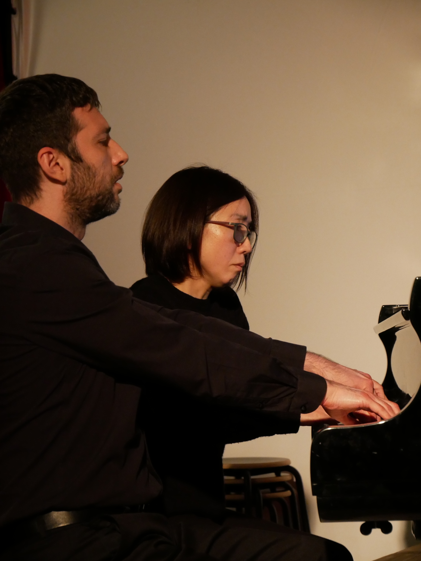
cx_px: 210
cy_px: 280
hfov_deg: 12.4
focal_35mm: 120
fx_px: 1944
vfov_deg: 16.4
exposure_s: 1/50
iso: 3200
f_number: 5.6
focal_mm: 60
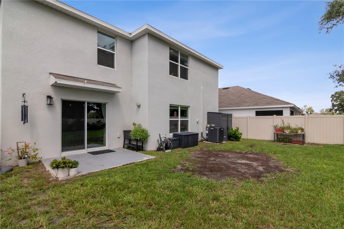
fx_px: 158
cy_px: 114
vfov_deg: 72.0
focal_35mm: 16
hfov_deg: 95.0
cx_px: 172
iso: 800
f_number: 8
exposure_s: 1/1250
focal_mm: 11
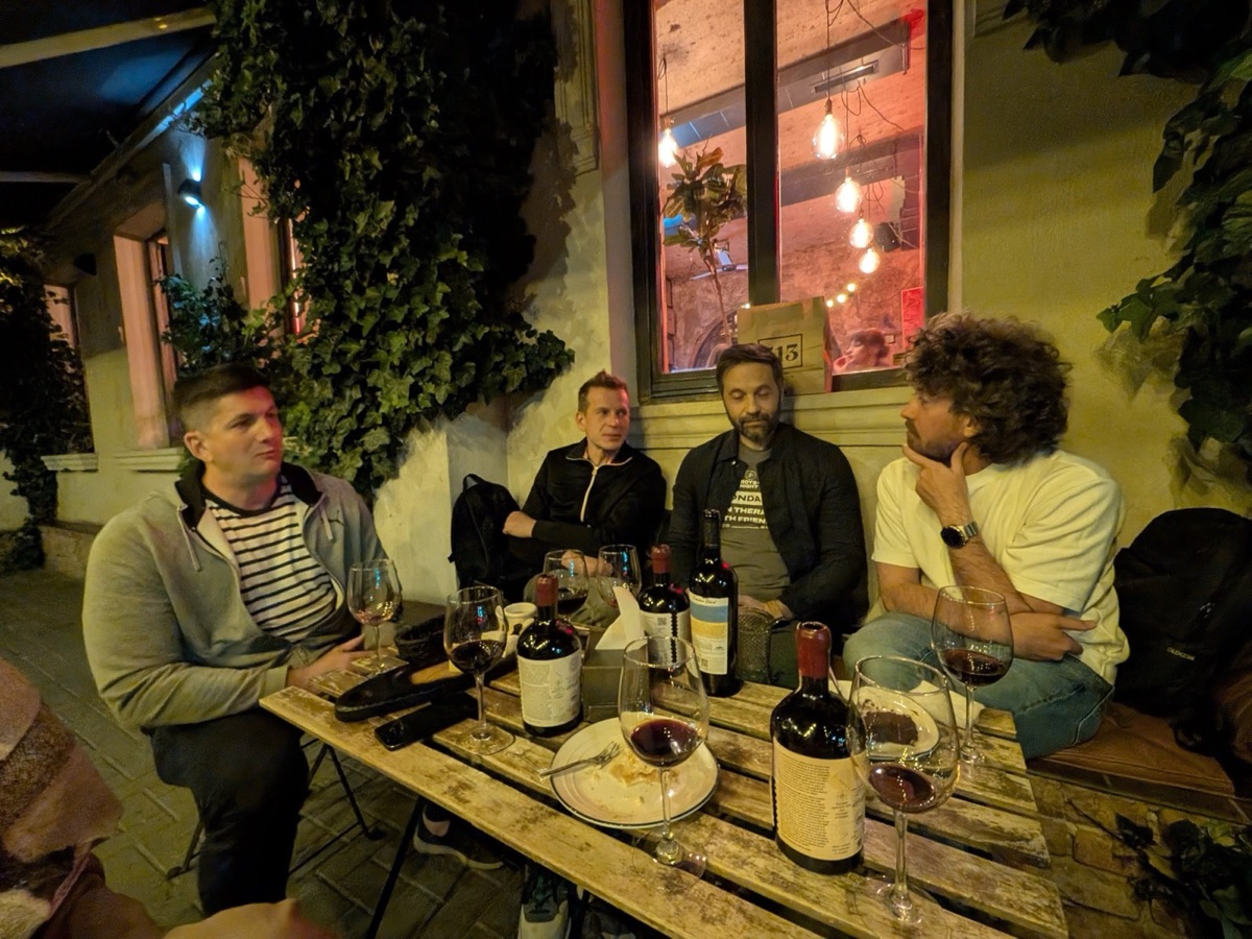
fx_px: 470
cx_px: 626
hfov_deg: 106.2
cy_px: 470
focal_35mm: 13
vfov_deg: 89.9
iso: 575
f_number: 2.2
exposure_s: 1/25
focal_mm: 1.54
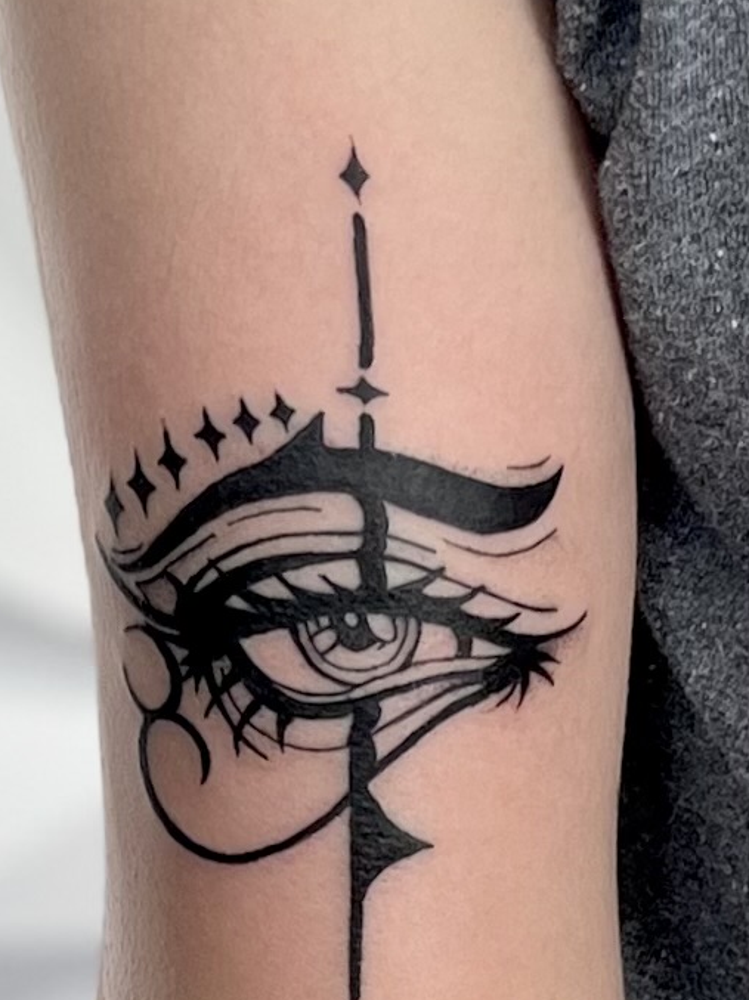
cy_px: 621
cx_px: 378
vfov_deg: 49.7
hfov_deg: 38.6
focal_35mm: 37
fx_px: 1068
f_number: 1.6
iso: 64
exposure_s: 1/120
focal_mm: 5.1
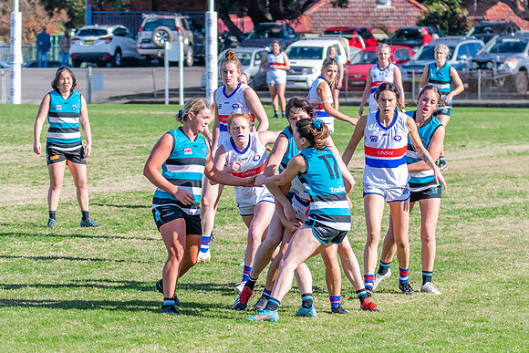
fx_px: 4469
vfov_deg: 4.5
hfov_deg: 6.8
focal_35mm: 304
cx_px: 324
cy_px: 253
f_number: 7.1
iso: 800
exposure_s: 1/1600
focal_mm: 150
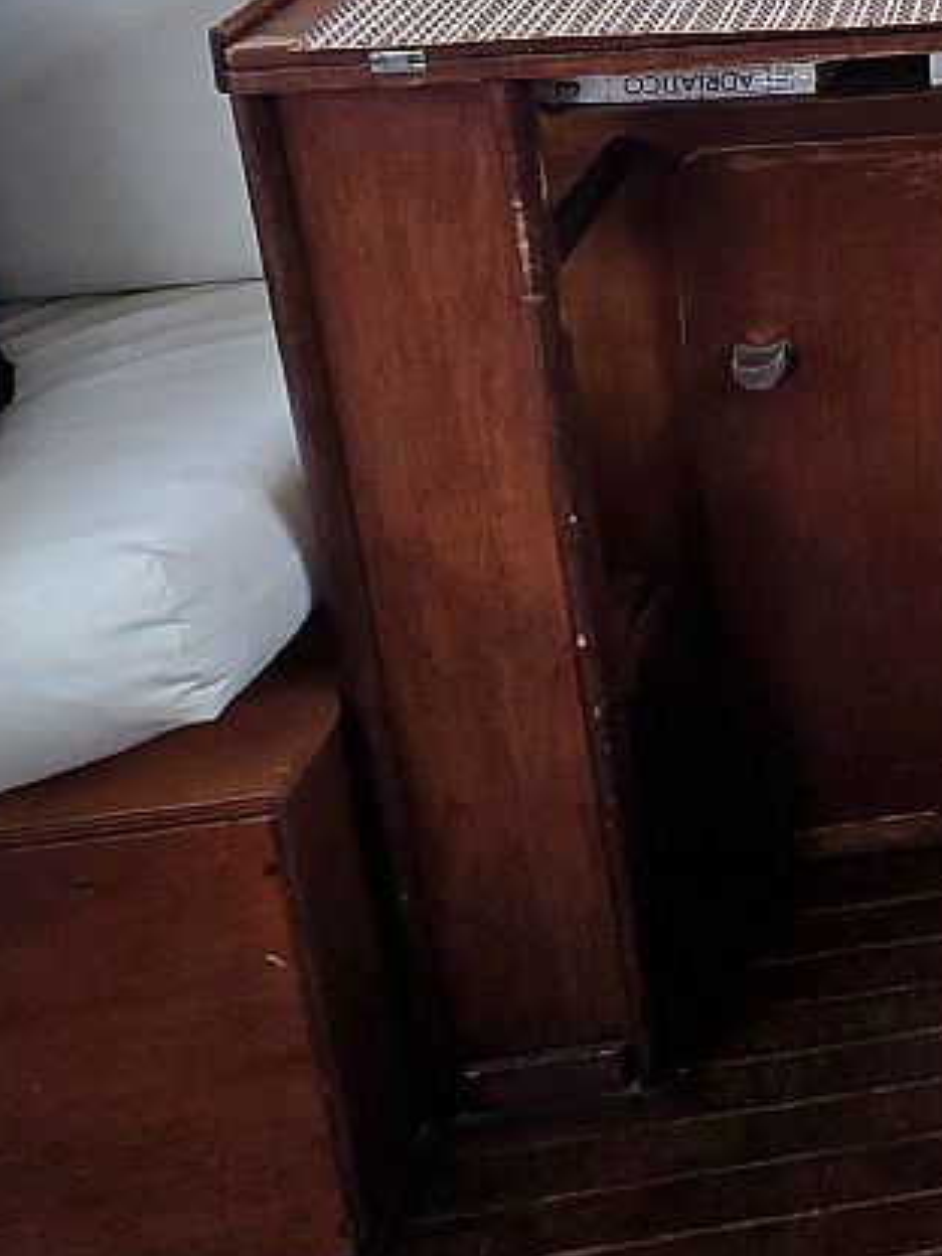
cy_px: -163
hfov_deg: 23.0
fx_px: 1633
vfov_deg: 35.3
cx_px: 1555
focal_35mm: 45
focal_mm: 2.2
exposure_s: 1/50.3
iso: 80
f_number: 2.2
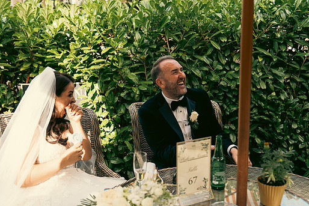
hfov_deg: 44.4
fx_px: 378
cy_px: 107
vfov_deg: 30.5
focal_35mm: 44
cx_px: 141
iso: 125
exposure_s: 1/200
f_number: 3.5
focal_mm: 39
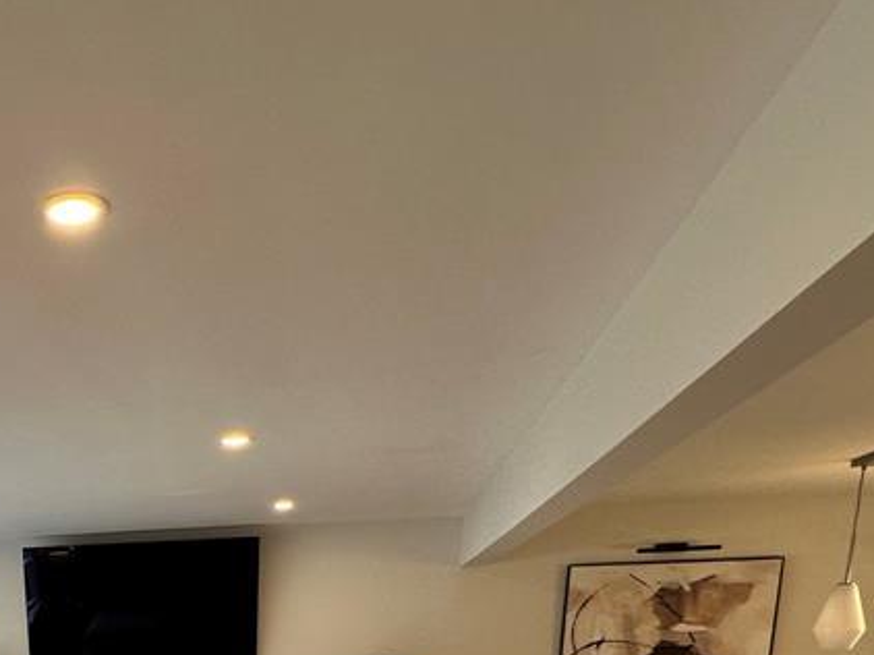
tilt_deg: -9.3
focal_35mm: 34
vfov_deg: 34.0
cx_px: 0
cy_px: 777
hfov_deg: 45.5
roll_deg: +0.1
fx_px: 858
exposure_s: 1/120
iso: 100
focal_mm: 2.22
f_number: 2.2
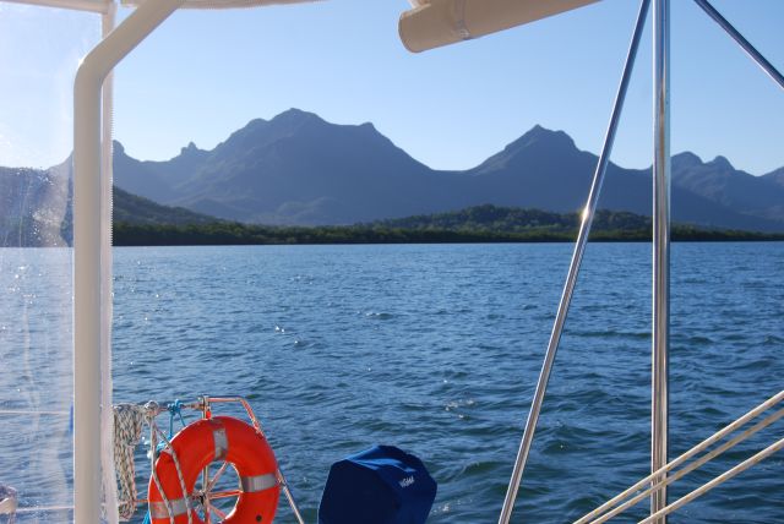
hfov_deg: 42.3
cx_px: 392
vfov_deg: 29.0
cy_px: 262
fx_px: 1014
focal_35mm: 46
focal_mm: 31
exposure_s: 1/250
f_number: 8
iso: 100
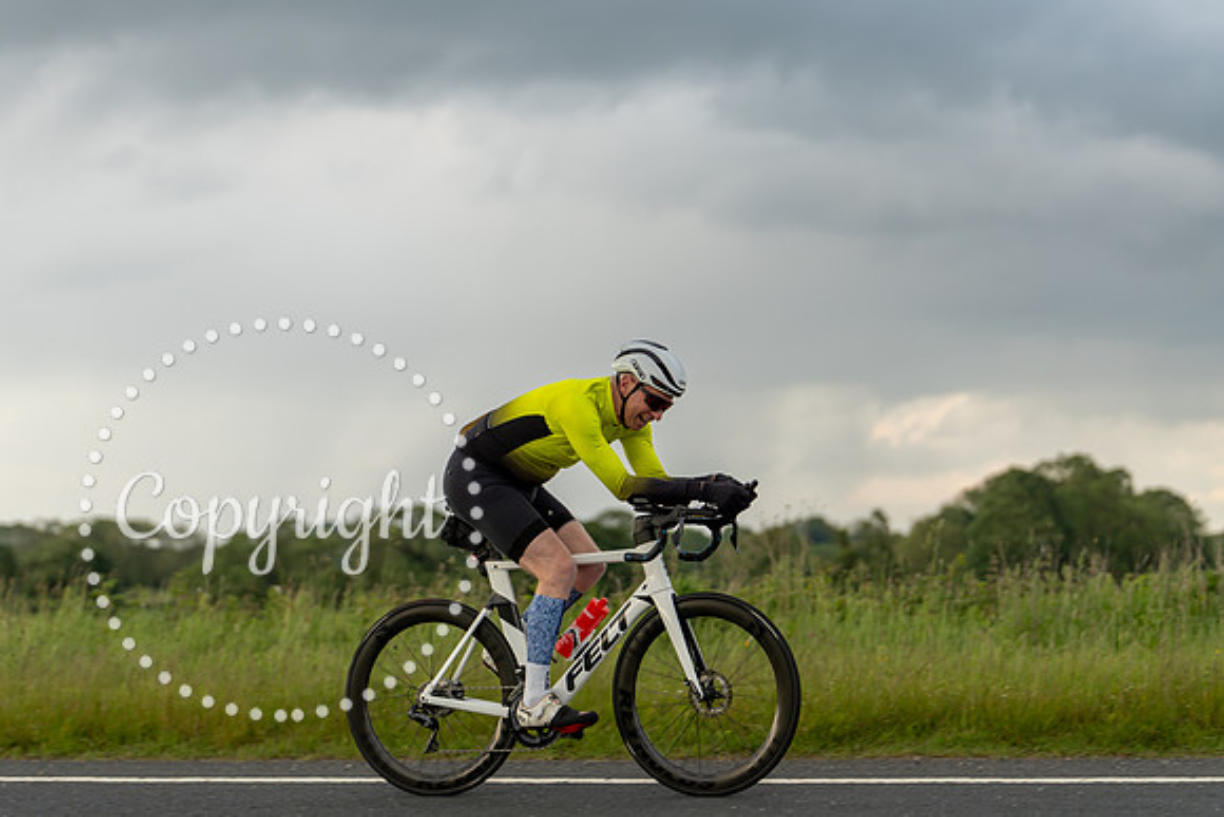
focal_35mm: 102
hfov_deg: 20.0
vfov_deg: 13.4
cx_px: 612
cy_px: 408
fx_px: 3473
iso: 250
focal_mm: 98
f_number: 3.2
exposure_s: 1/500
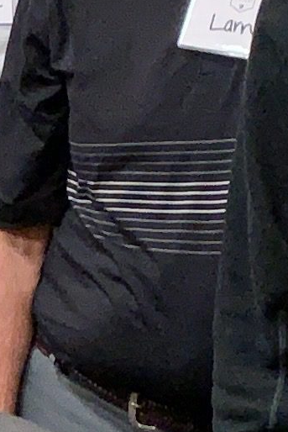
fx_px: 2542
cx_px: -196
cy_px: 499
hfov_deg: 6.4
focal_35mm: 212
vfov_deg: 9.6
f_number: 1.8
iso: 500
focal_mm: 4.25
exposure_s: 1/30
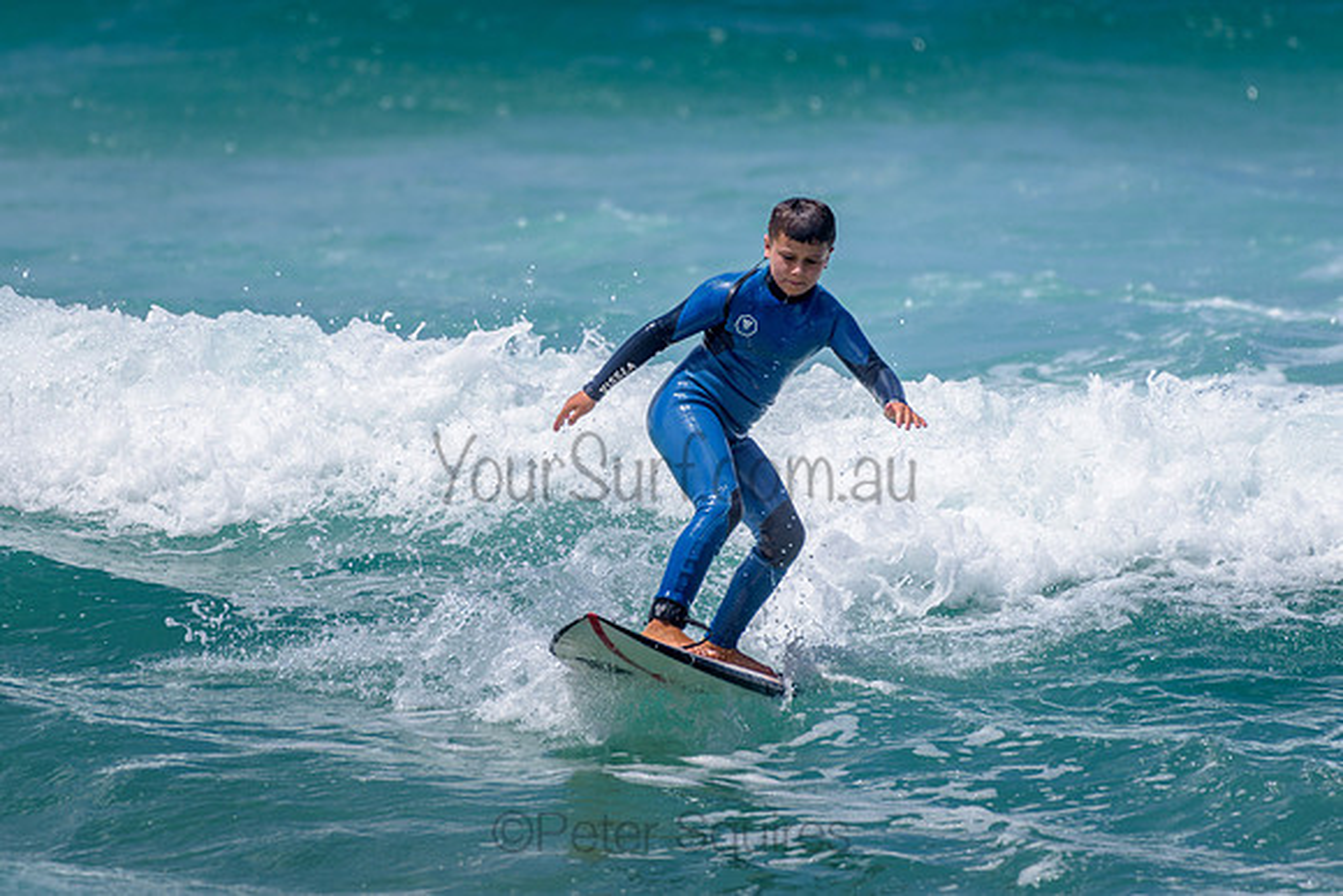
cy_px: 350
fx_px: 22920
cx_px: 577
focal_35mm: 614
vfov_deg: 2.2
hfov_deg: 3.4
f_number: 5.6
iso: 80
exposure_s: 1/2000
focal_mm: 500
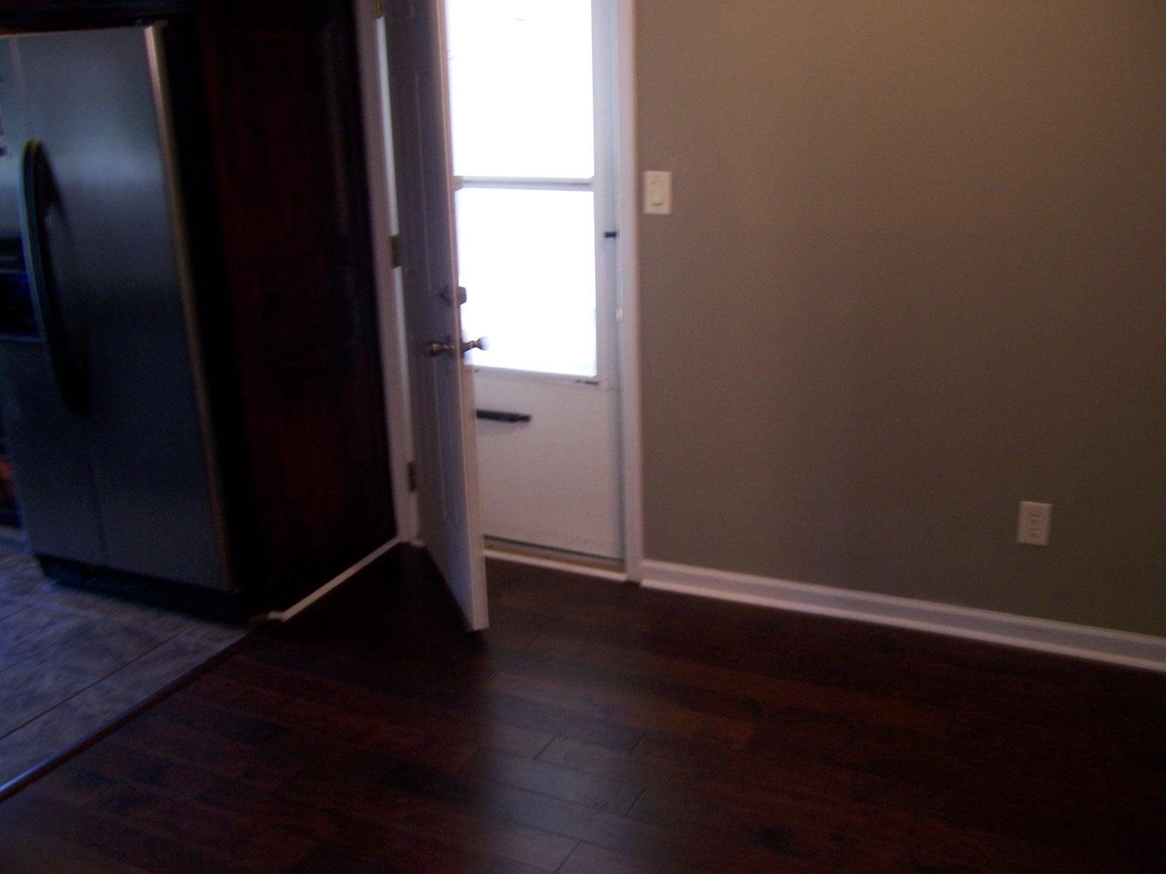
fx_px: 1112
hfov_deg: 55.4
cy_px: 437
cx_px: 583
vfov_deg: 42.9
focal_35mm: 33
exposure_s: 1/8
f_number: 3.4
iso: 140
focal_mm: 5.5
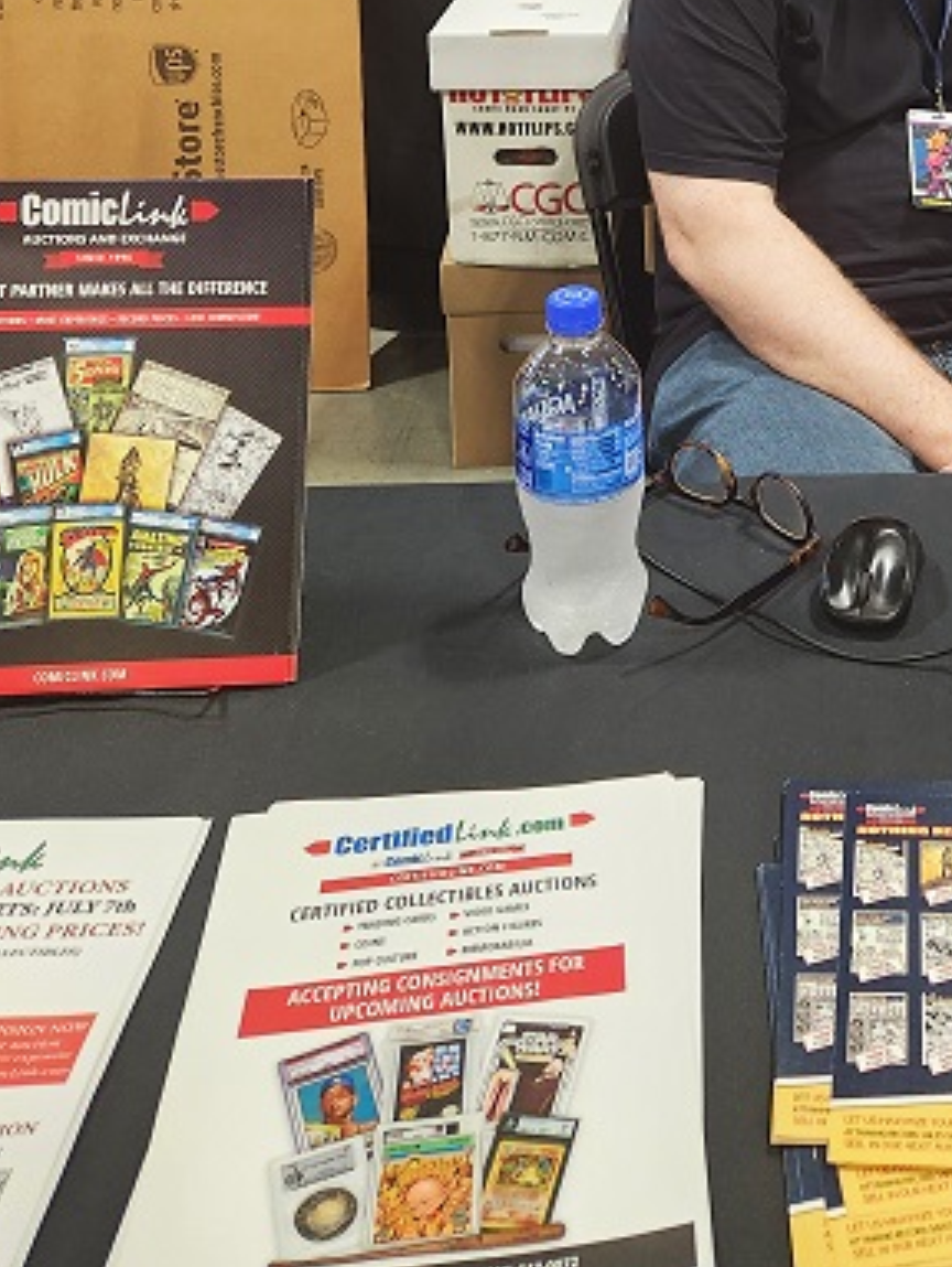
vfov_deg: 35.8
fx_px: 1757
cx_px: 830
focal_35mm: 48
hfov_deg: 29.3
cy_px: 0
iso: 400
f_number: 1.8
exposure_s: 1/120
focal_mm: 5.4
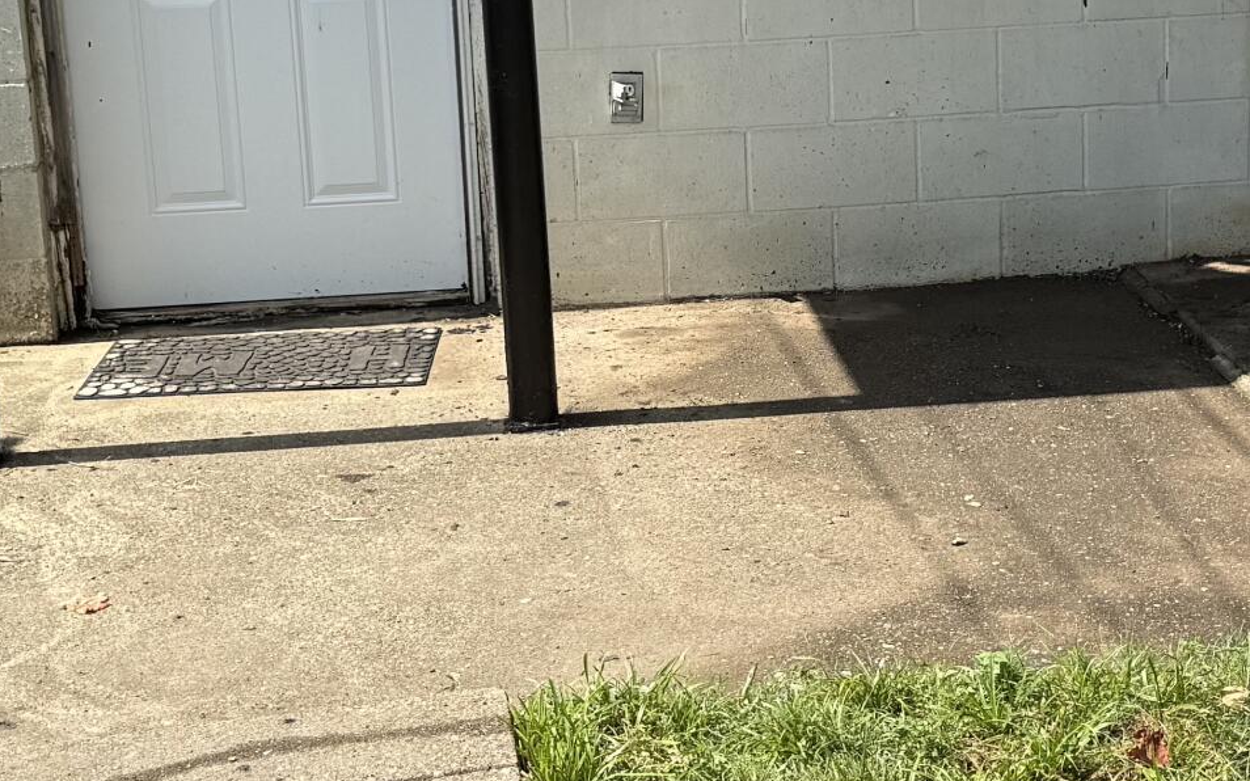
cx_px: 765
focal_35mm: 80
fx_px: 2725
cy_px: 235
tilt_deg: -12.9
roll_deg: +1.8
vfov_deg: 16.3
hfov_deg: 25.8
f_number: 1.78
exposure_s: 1/2232
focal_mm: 6.76
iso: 80
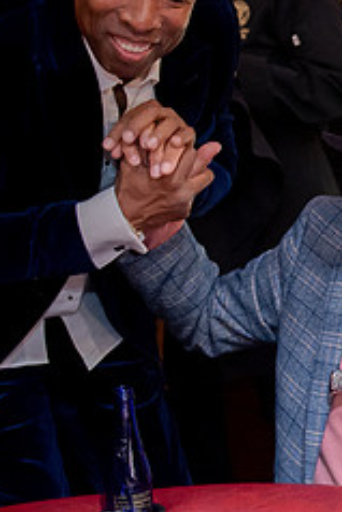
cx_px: 525
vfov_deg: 18.6
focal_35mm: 110
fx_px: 1565
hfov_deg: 11.9
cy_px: 215
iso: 3200
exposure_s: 1/125
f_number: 3.2
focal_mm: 29
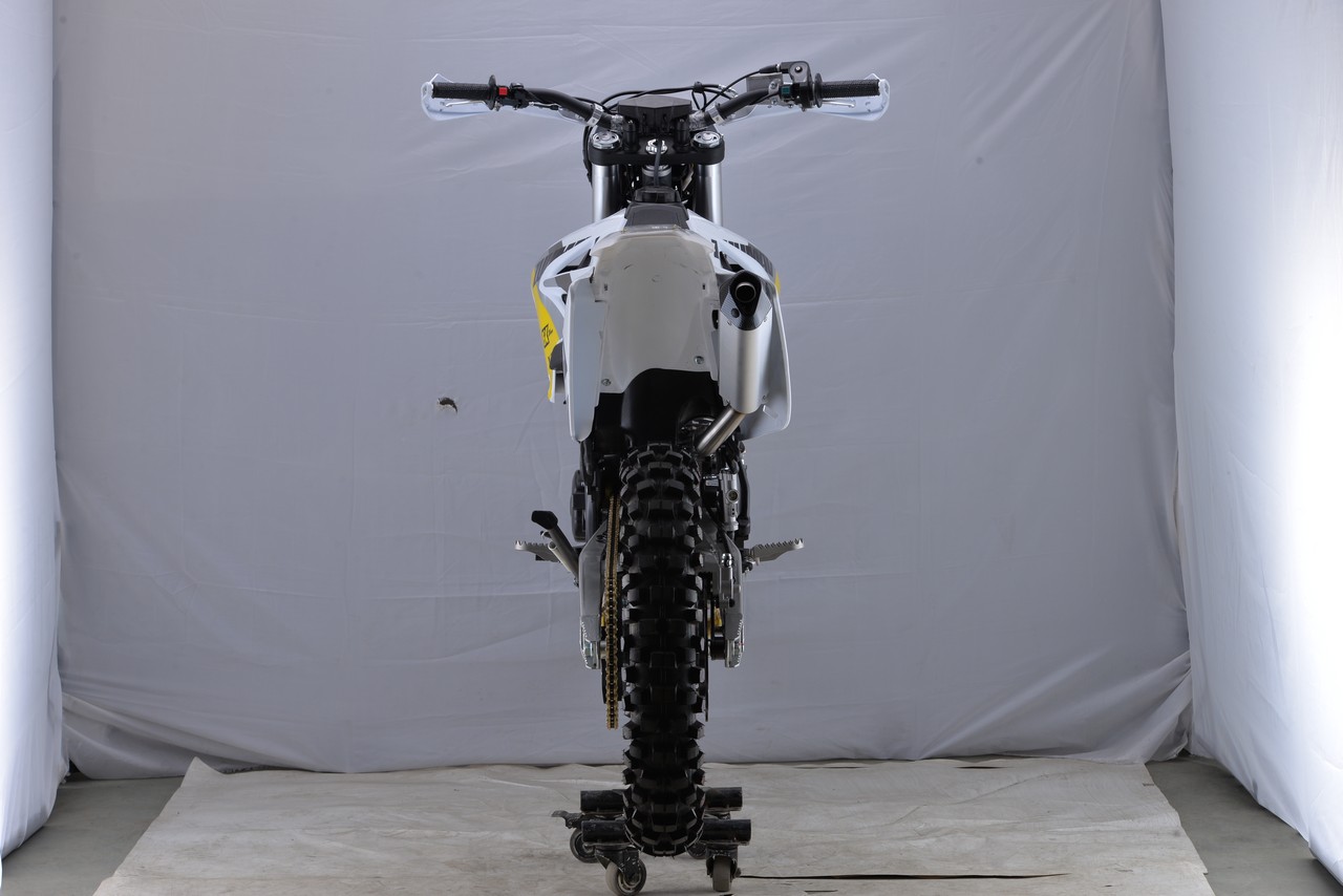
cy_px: 448
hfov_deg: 19.5
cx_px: 672
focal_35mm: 105
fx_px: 3918
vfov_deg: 13.0
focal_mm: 105
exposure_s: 1/160
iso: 100
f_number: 13
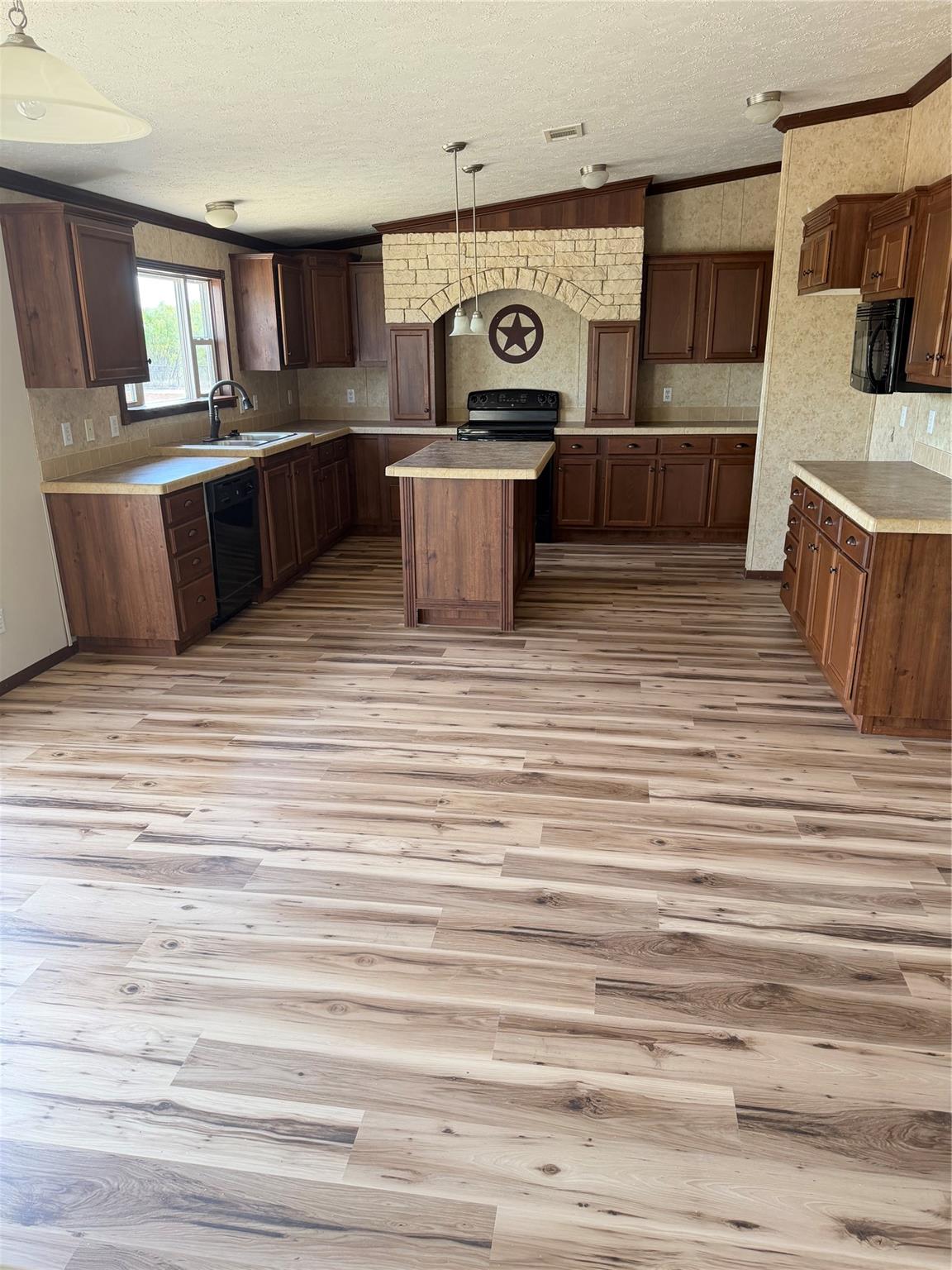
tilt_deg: -18.0
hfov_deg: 56.8
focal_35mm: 24
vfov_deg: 71.6
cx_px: 476
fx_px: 880
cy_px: 635
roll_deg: +1.0
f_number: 1.78
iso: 160
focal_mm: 6.76
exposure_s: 1/135
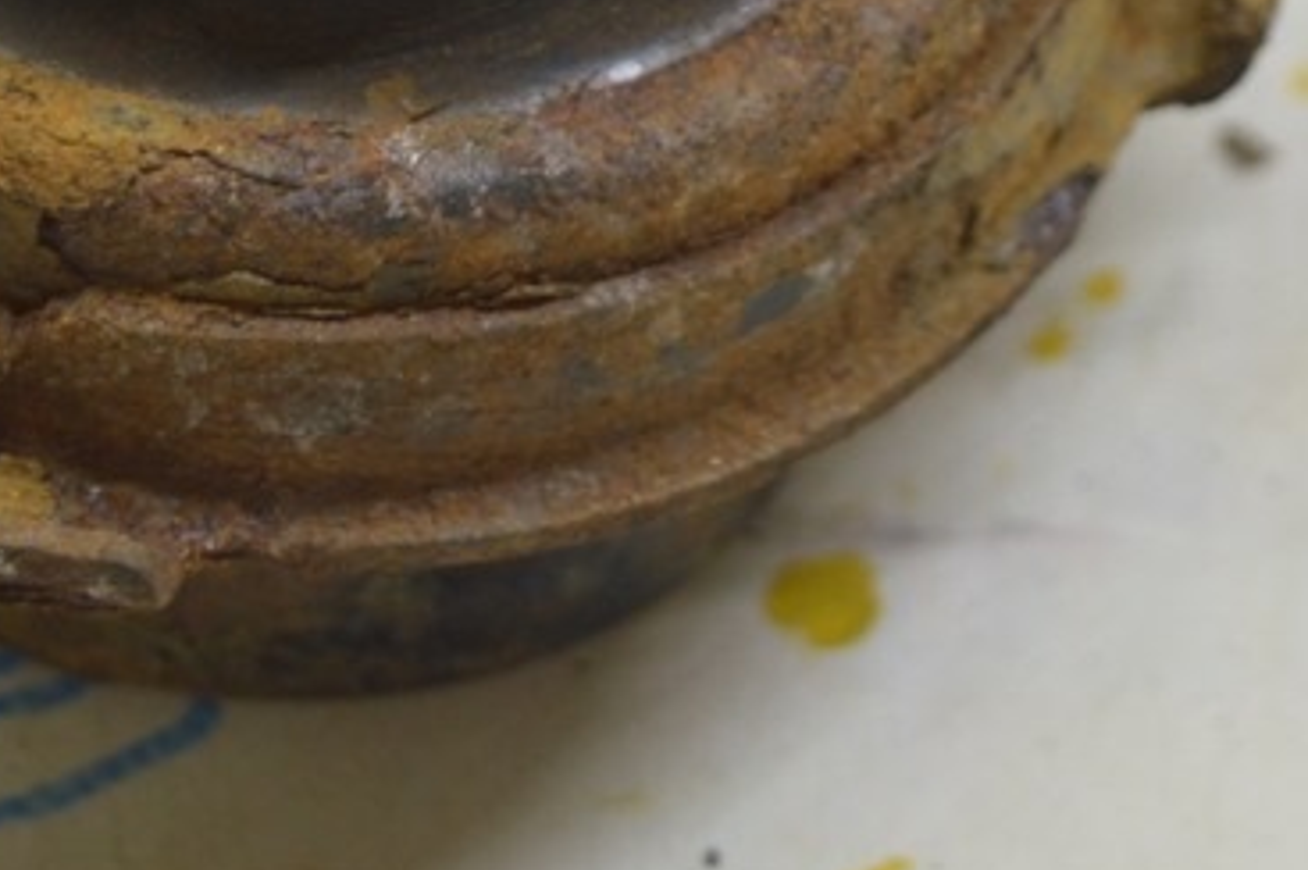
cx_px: 232
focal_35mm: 201
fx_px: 7296
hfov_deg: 10.2
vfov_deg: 6.8
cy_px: -119
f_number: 5.6
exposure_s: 1/20
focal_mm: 48
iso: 400
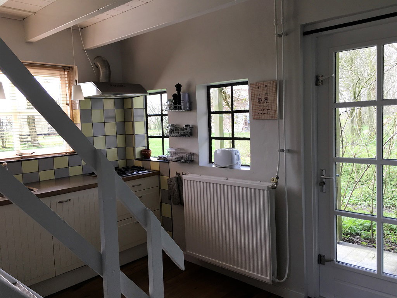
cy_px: 149
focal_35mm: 29
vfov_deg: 48.2
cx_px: 198
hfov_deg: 61.7
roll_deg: +2.9
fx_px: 333
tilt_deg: -3.4
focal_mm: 4.15
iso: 32
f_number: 2.2
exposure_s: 1/100
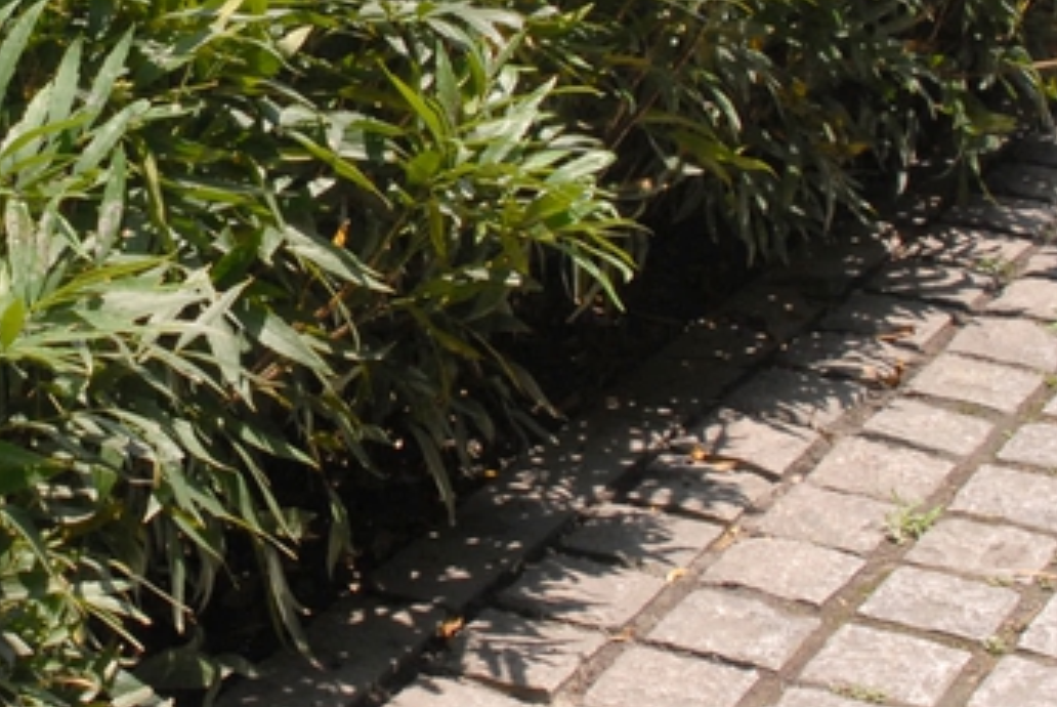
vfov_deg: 10.9
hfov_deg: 16.1
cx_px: 68
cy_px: 11
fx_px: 3673
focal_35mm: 125
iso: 400
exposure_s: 1/250
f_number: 8
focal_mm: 28
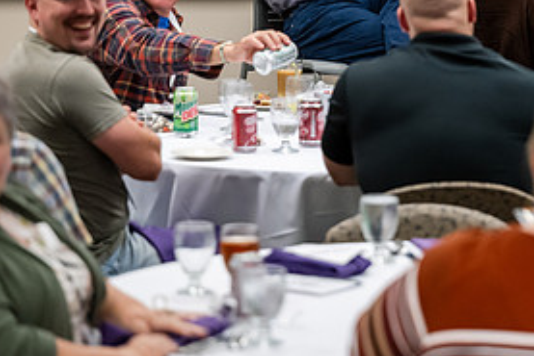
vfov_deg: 5.7
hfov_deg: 8.5
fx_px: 3577
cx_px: 538
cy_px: -3
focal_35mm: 241
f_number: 3.2
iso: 1600
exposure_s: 1/200
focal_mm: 115
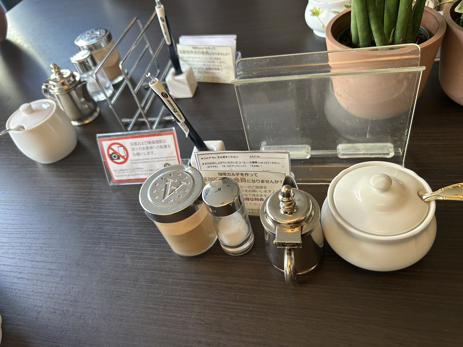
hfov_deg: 67.3
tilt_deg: -45.6
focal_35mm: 26
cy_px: 174
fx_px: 348
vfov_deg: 53.1
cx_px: 232
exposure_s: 1/60
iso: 100
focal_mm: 5.7
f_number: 1.5
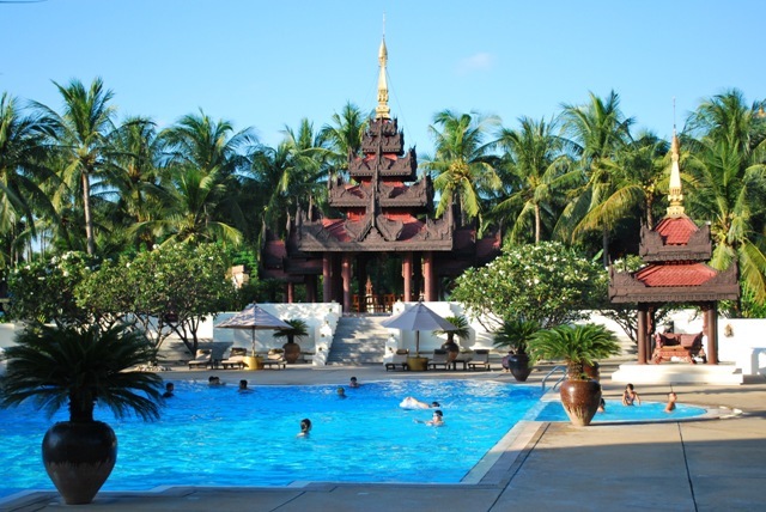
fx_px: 1086
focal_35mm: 51
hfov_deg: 38.8
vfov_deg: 26.5
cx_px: 383
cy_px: 256
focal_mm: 34
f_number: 5
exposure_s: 1/400
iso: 200
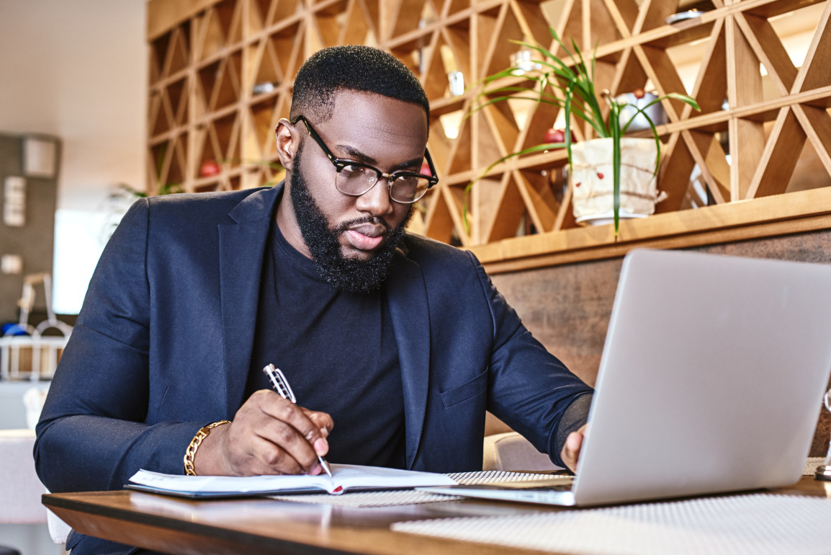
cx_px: 425
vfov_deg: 26.0
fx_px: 1201
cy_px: 283
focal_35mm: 52
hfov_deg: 38.2
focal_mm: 50
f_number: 4
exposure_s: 1/50
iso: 400
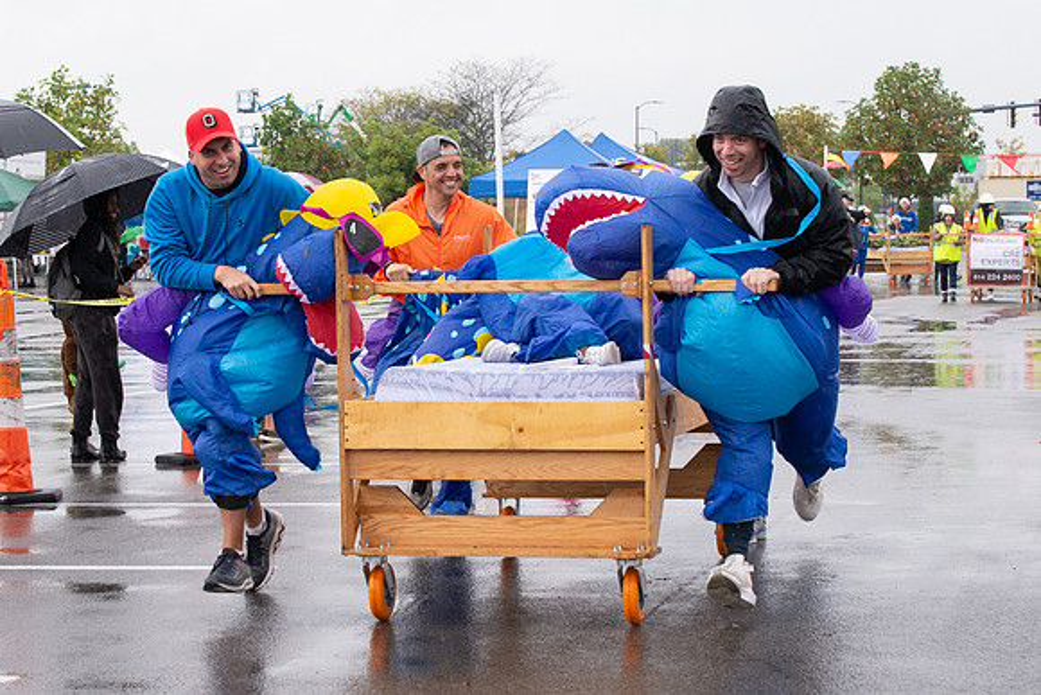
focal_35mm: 100
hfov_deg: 20.4
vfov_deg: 13.7
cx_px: 466
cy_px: 379
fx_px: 2895
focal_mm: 70
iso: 800
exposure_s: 1/400
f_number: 7.1
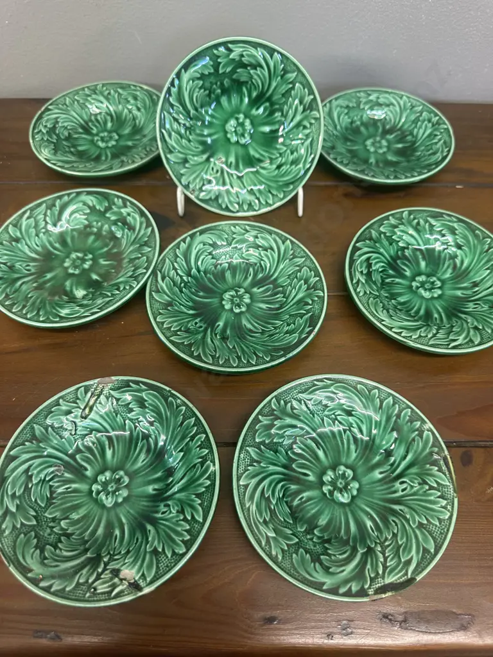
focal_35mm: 24
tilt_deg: -60.9
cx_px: 246
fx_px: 456
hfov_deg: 56.8
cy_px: 328
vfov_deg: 71.6
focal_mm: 6.86
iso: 200
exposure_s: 1/50
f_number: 1.78
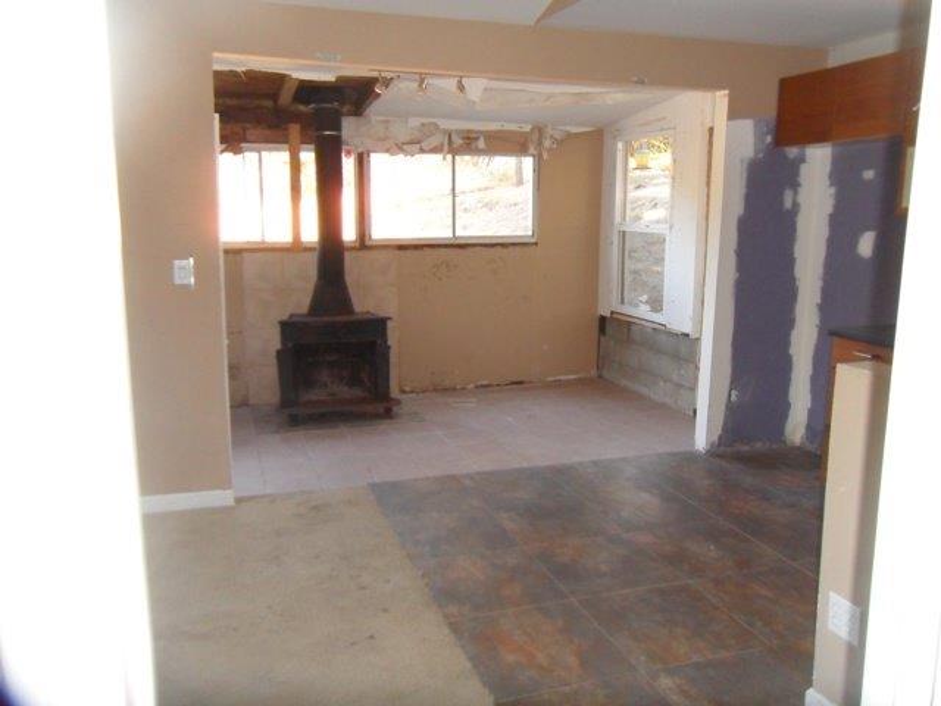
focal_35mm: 28
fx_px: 761
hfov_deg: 63.4
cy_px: 353
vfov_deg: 49.7
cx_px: 470
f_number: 3.4
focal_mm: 5
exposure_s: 1/45
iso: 400
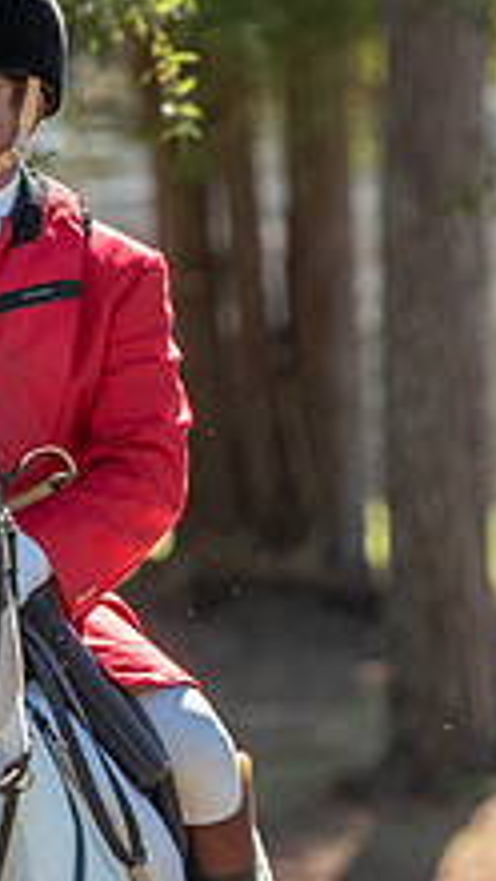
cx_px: 286
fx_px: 21548
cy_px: 808
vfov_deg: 2.3
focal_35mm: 923
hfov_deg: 1.3
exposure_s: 1/320
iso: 280
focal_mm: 190
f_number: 4
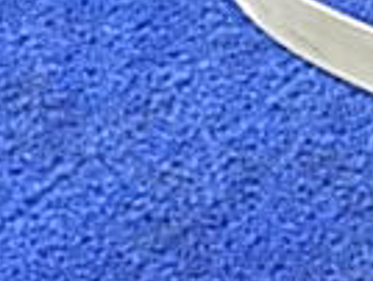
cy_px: 312
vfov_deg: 9.1
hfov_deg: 11.2
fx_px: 1749
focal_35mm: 162
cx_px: 710
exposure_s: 1/10
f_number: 3.4
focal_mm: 6.1
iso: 400
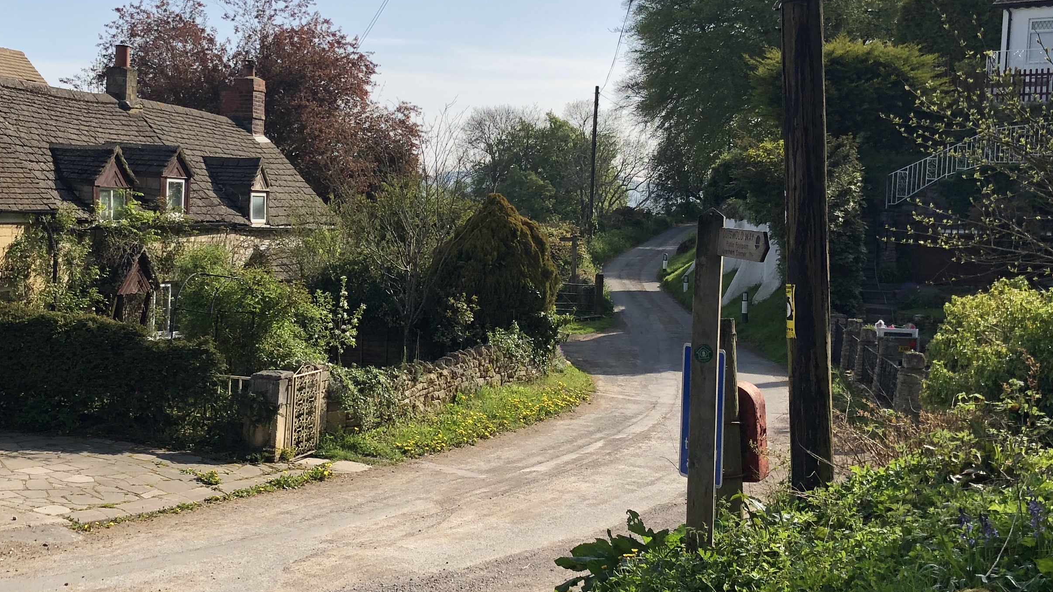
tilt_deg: -4.8
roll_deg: -2.4
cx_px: 395
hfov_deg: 40.3
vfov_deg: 23.5
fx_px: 1424
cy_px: 307
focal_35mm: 51
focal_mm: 3.99
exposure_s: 1/1919
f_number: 1.8
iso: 20
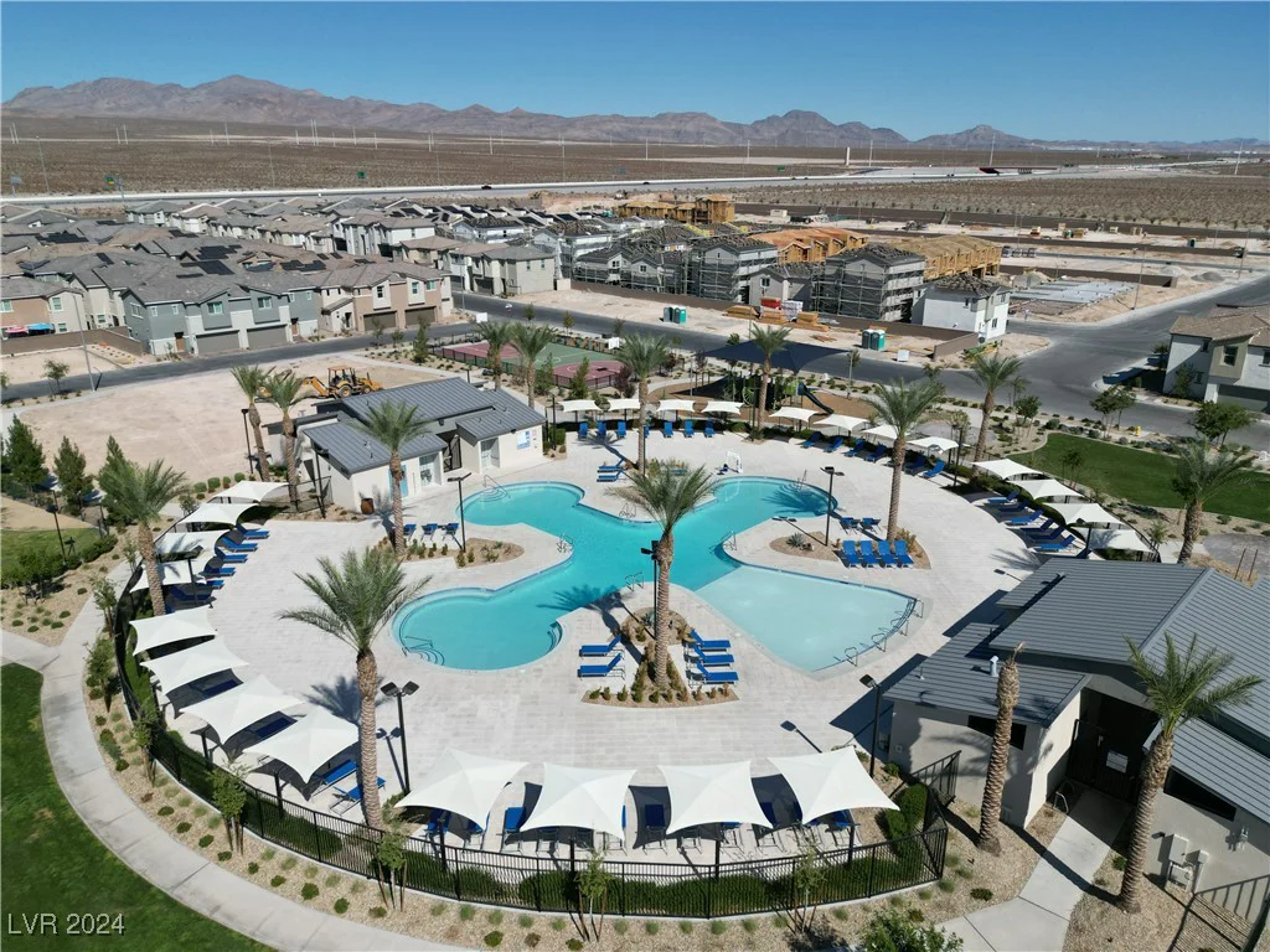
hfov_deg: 71.6
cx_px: 635
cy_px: 476
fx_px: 881
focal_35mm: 24
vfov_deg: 56.8
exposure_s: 1/6400
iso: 120
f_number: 1.7
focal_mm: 6.72
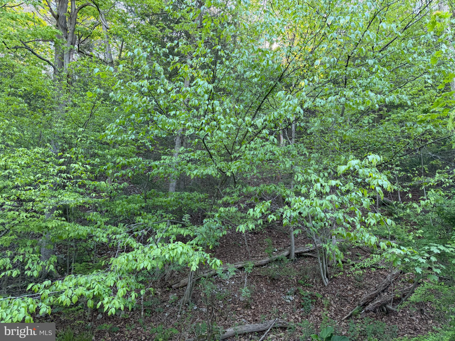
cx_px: 228
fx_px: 315
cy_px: 170
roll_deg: -0.9
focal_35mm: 24
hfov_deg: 71.6
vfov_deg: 56.8
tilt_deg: +18.0
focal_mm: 6.76
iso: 200
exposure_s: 1/186
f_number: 1.78
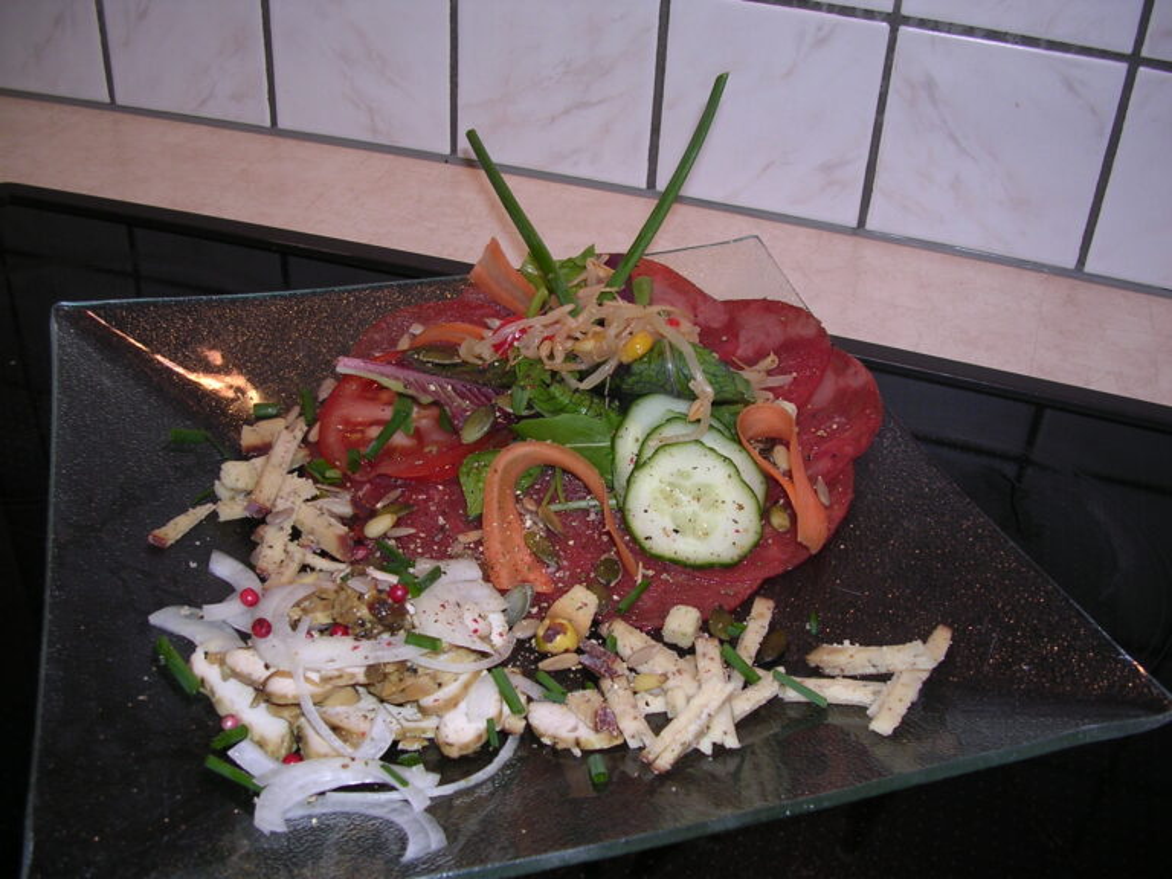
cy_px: 440
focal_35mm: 38
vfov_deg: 37.7
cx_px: 586
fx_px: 1287
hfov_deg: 49.0
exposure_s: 1/60.1
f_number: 2.8
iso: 100
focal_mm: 5.8
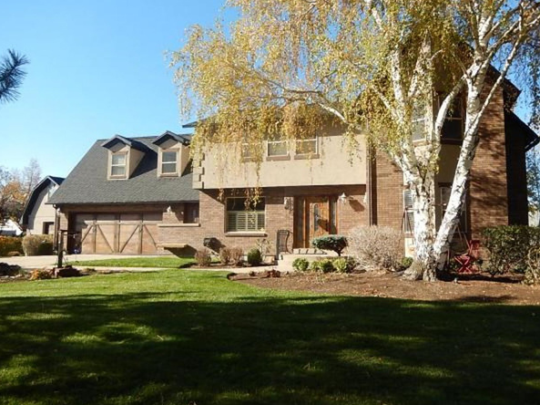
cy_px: 196
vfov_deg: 51.3
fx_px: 421
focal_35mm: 27
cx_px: 286
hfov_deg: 65.3
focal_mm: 4.5
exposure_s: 1/640
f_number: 3.4
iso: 125
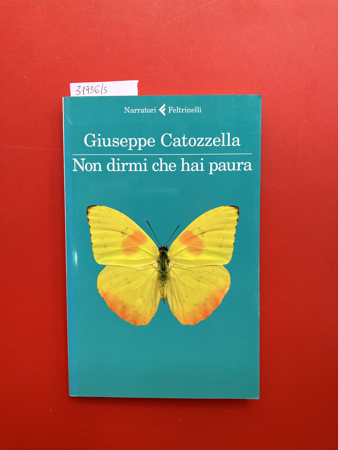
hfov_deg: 49.7
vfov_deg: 63.4
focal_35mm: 28
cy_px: 225
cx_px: 169
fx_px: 365
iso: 40
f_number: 1.8
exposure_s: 1/100
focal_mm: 3.99
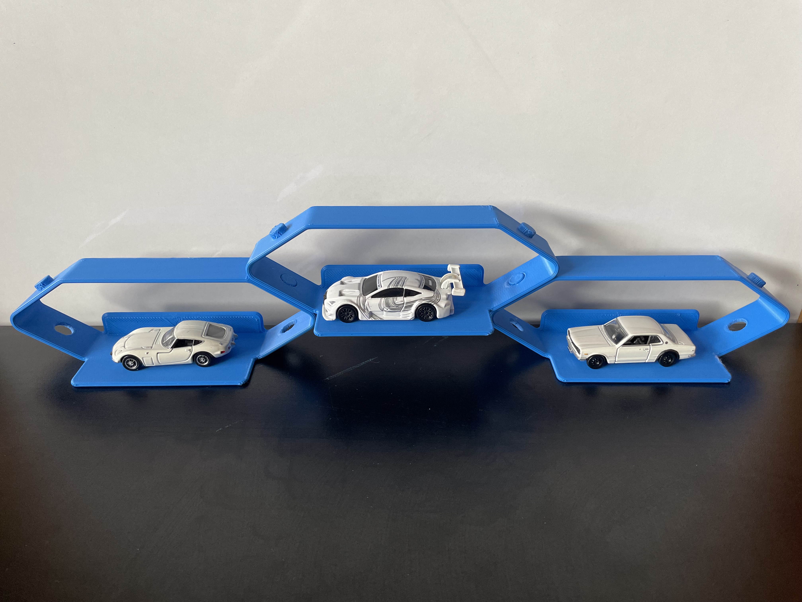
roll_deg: -0.8
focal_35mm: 26
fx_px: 602
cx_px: 401
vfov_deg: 53.1
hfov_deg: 67.3
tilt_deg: -28.6
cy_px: 301
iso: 125
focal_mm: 4.2
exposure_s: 1/50
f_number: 1.6
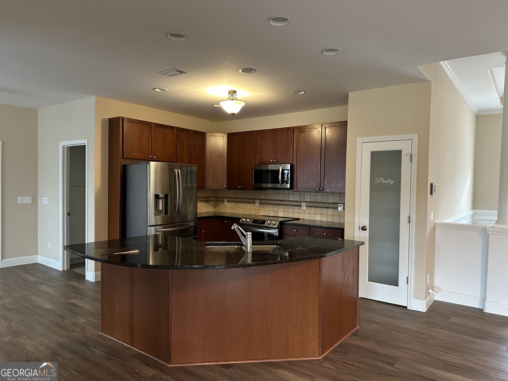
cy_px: 190
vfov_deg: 56.8
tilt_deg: -1.0
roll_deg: -1.1
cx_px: 254
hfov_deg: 71.6
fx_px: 352
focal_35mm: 24
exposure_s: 1/60
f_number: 1.78
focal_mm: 6.86
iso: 500
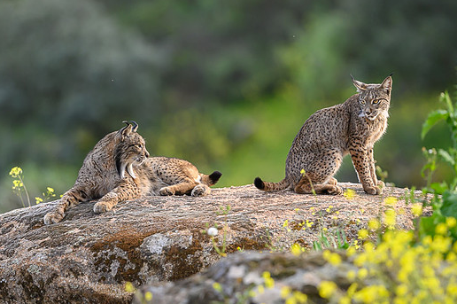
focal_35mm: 450
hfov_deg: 4.6
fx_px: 5707
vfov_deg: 3.0
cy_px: 168
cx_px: 231
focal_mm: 400
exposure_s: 1/2000
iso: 900
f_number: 4
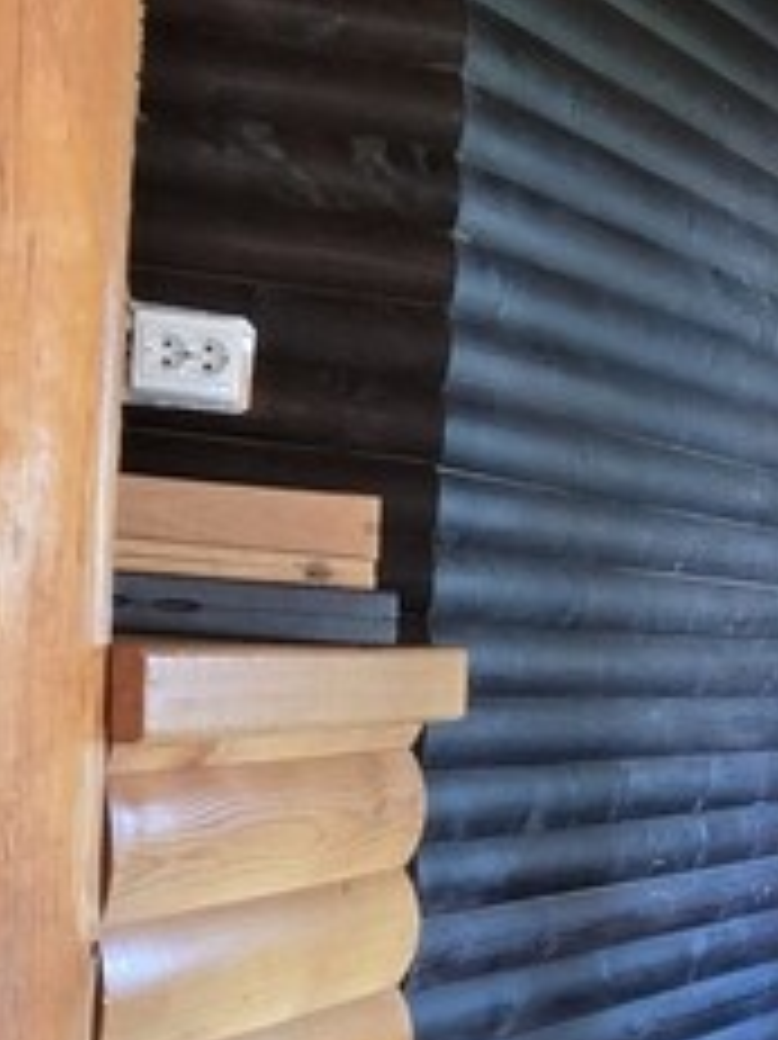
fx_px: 3059
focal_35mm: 102
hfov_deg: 13.2
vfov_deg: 18.9
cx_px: 1358
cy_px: 932
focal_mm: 5.4
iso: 400
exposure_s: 1/100
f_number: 1.8
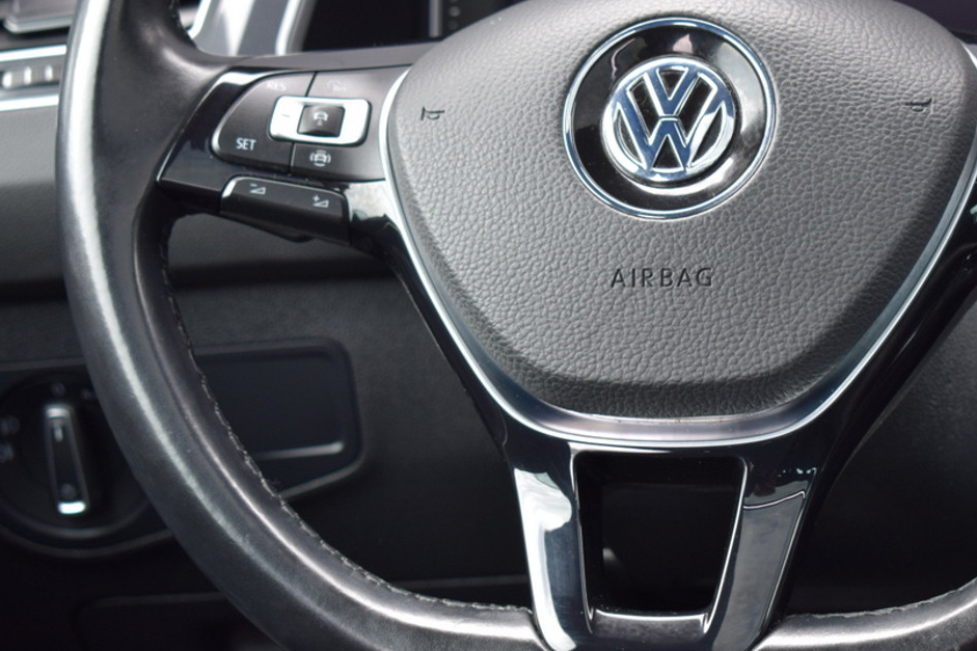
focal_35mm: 116
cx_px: 691
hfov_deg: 17.6
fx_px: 3147
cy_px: 326
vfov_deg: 11.8
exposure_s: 1/60
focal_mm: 52
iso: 400
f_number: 5.6
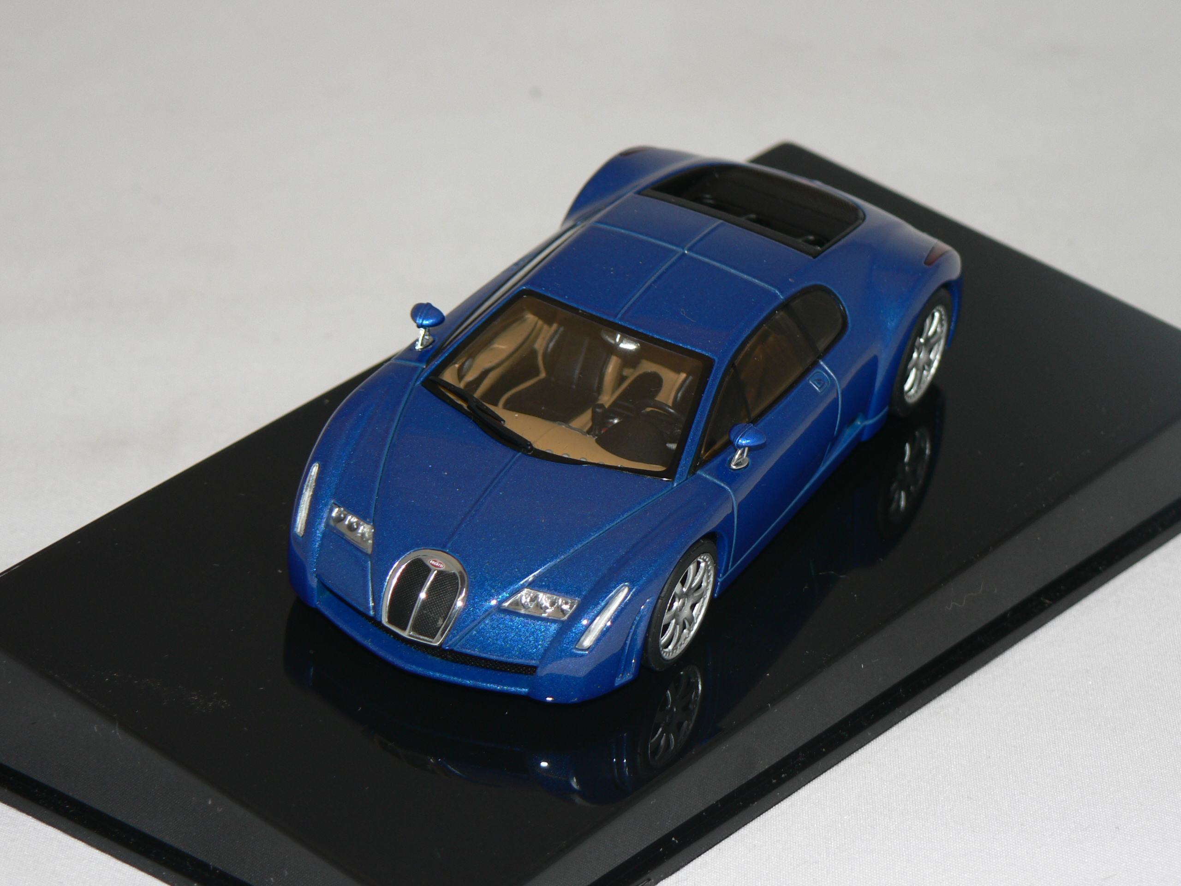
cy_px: 443
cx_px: 590
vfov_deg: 12.5
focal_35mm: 119
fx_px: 4060
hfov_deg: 16.6
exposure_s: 1/60
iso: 80
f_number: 3.2
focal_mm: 19.9
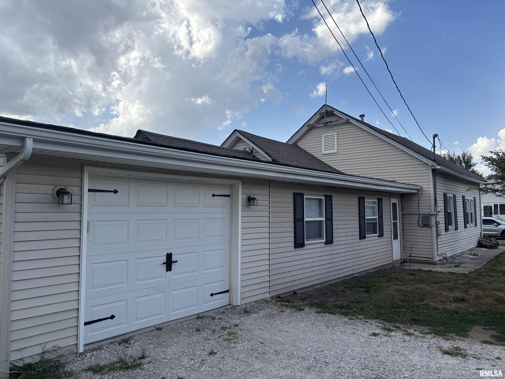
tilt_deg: +3.6
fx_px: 379
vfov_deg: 53.1
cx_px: 252
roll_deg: -0.3
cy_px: 190
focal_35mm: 26
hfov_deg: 67.3
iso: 50
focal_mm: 5.96
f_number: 1.6
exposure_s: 1/1721
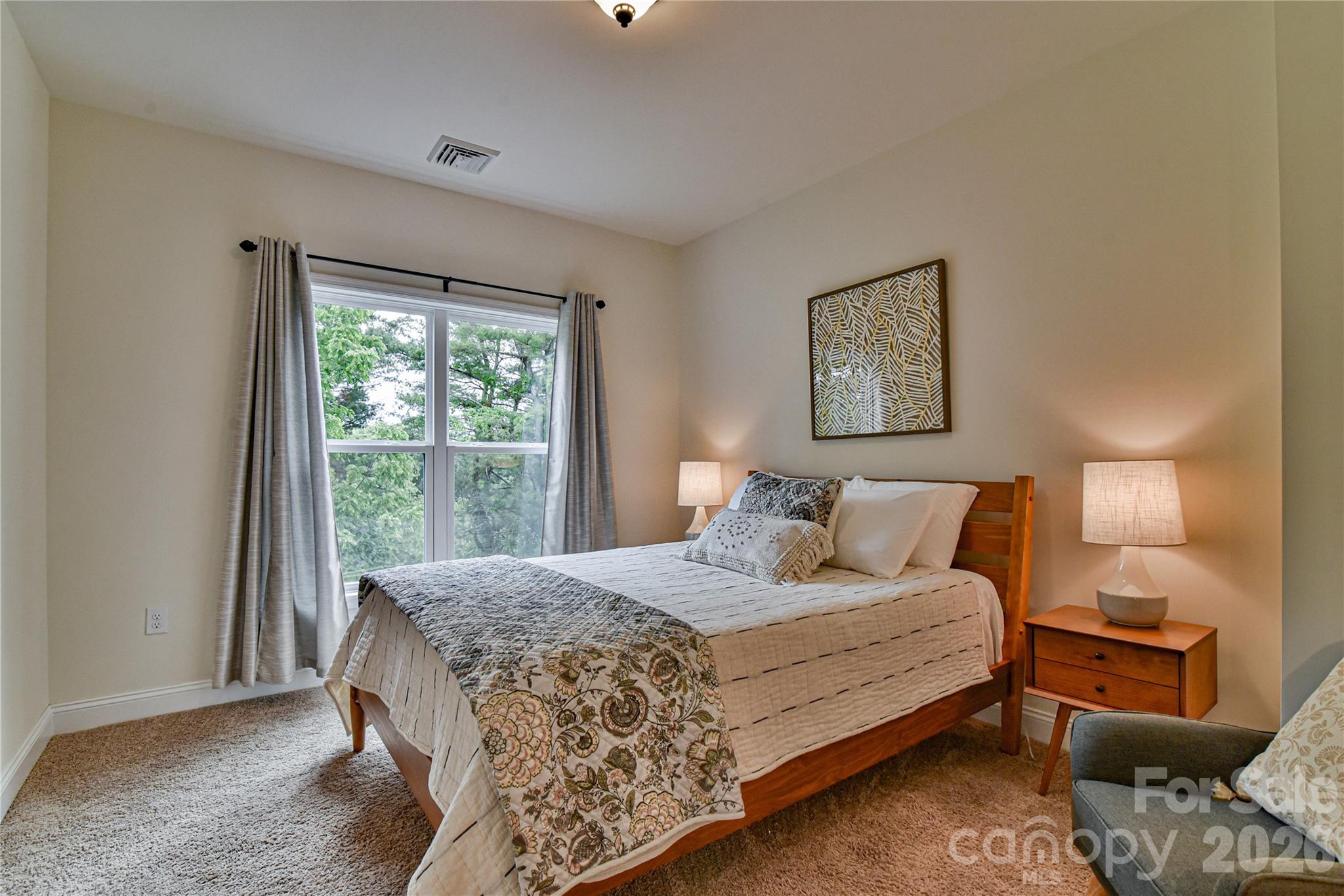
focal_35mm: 16
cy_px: 448
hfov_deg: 96.7
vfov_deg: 73.8
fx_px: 597
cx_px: 672
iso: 1600
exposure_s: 1/250
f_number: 8
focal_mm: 16
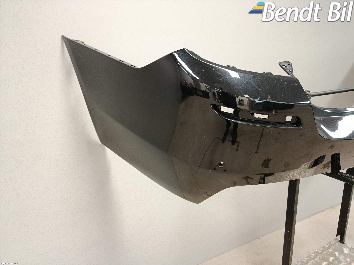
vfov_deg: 56.8
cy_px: 132
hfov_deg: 71.6
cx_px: 177
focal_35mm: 24
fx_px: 245
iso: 2940
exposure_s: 1/25
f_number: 1.7
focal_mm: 5.24
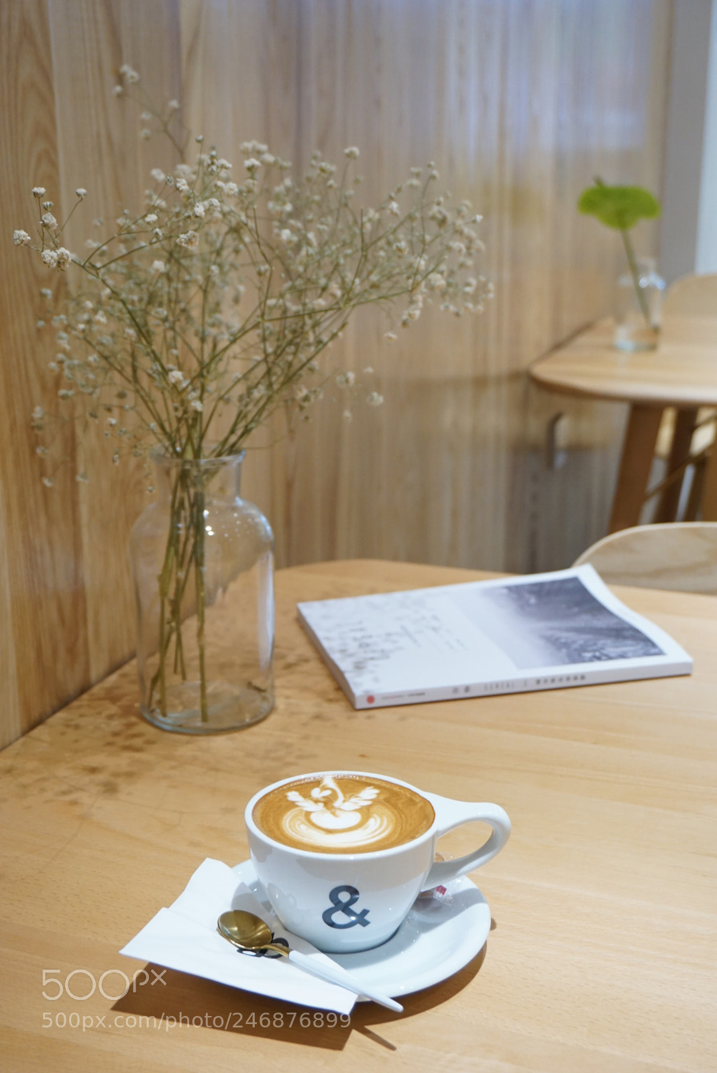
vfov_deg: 41.1
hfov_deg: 28.1
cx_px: 358
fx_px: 1432
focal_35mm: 48
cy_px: 536
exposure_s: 1/60
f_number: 5
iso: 1000
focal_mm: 32
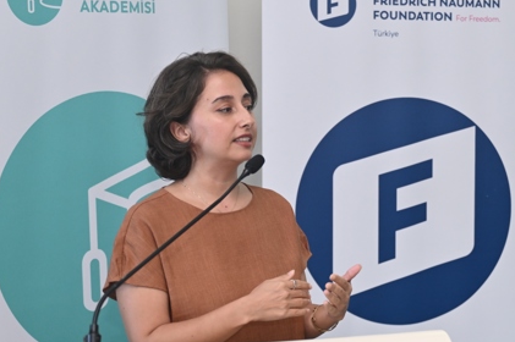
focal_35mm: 92
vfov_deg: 14.8
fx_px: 1315
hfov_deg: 21.6
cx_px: 467
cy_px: 127
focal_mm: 43
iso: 1000
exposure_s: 1/250
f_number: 2.8
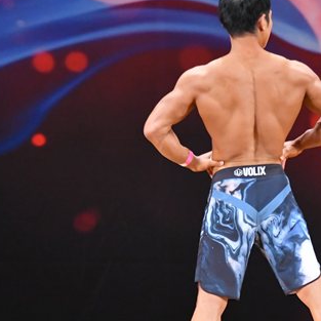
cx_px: 253
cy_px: 200
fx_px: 5298
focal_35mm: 505
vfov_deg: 3.5
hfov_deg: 3.5
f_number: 5.6
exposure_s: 1/400
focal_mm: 160
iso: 3200
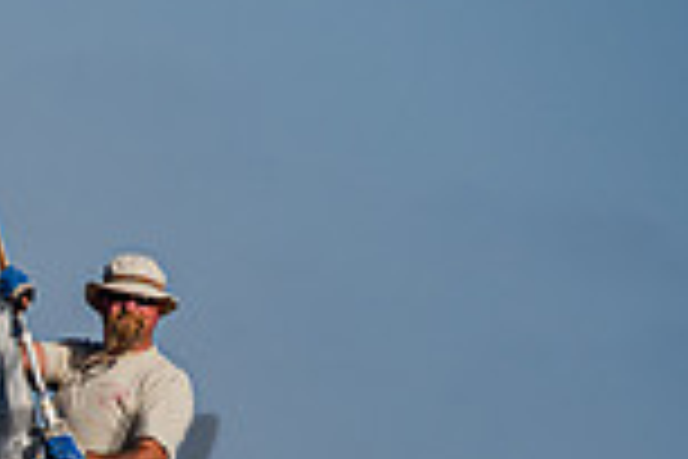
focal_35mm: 697
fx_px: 13319
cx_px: -388
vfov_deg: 2.0
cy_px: 626
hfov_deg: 2.9
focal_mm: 175
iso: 400
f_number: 6.3
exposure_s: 1/2000
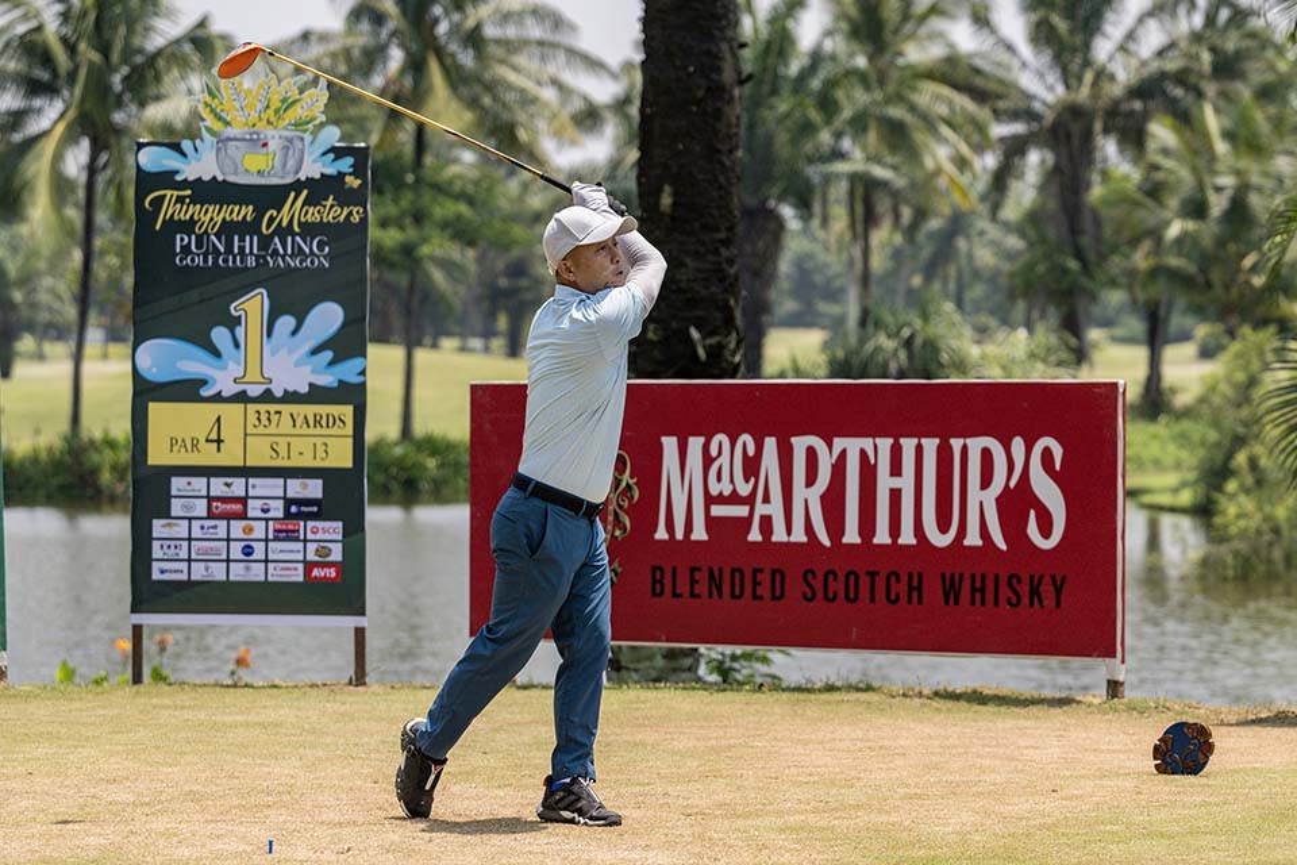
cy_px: 432
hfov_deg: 18.6
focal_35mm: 110
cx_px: 648
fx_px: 3963
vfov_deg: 12.5
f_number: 3.5
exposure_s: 1/5000
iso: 720
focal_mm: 110
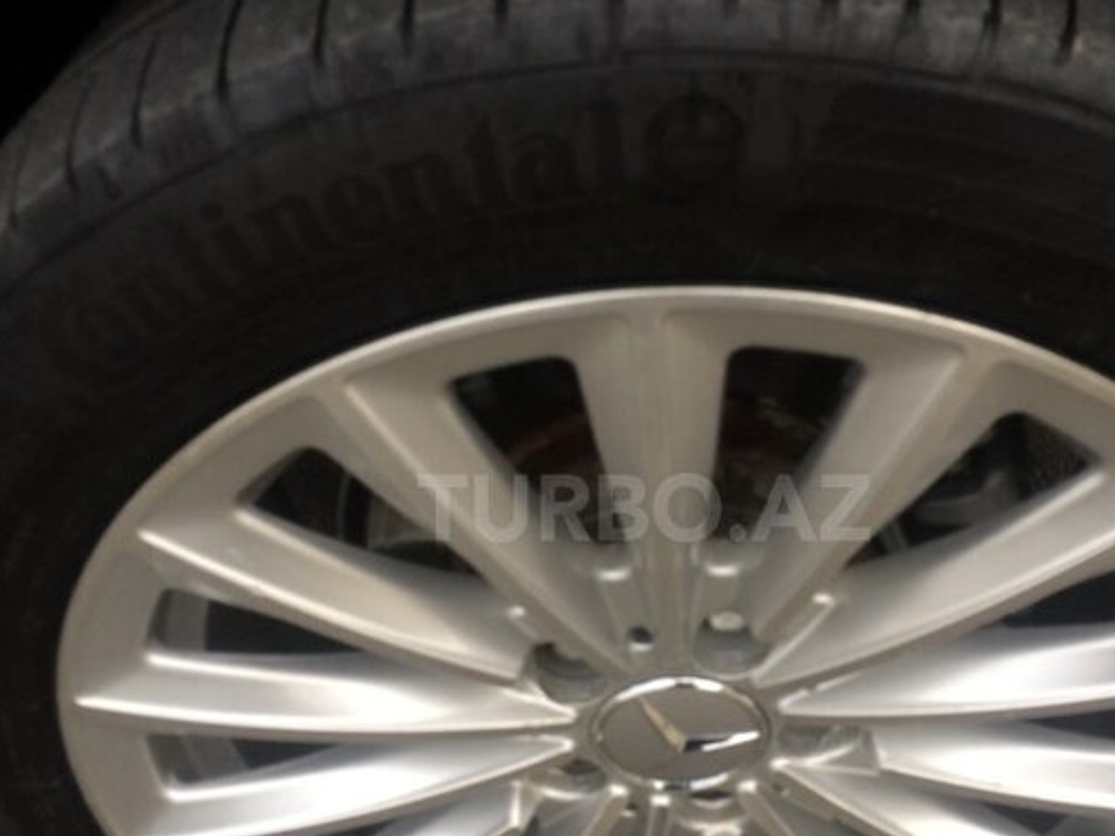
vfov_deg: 37.6
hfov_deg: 48.8
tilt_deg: -43.3
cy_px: 508
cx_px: 644
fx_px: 1224
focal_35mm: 38
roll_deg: -4.5
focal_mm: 4.15
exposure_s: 1/33
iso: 40
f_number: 2.2
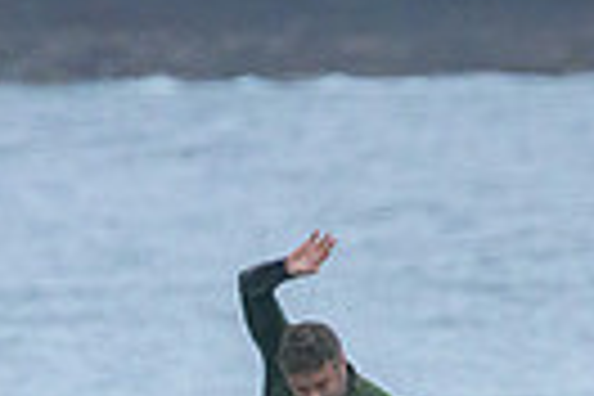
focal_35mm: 2726
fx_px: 44975
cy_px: 524
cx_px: 220
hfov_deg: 0.8
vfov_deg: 0.5
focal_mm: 620
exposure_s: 1/1250
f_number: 11
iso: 3200
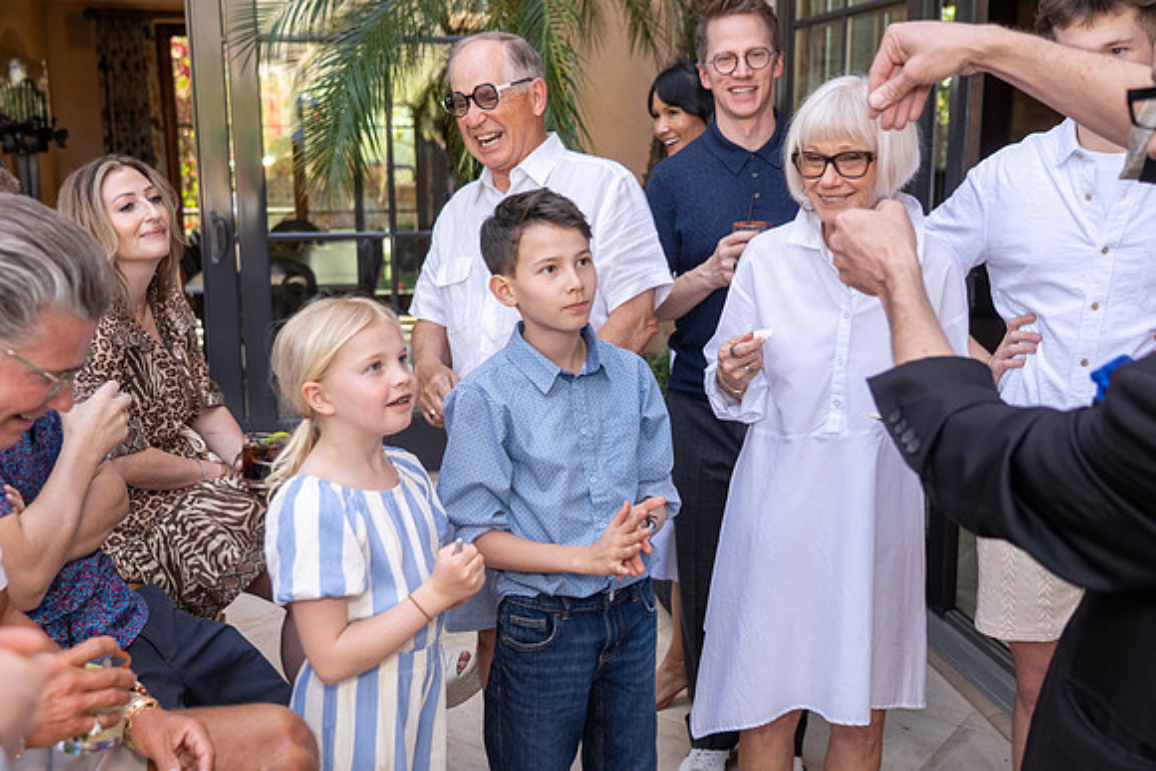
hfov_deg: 49.5
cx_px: 578
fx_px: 1253
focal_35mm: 39
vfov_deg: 34.2
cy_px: 386
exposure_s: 1/200
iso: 320
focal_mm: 39
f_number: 4
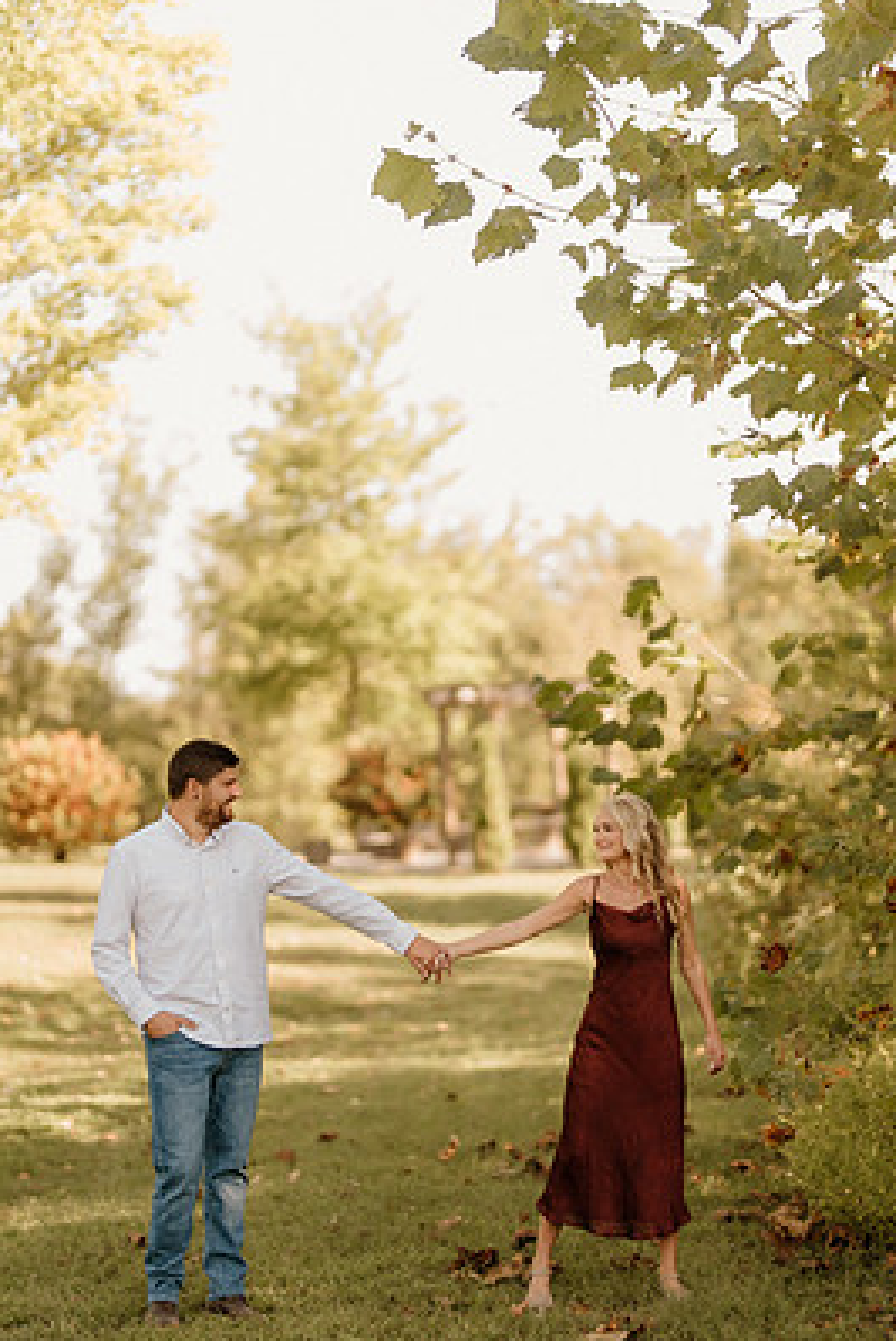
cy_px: 738
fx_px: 3578
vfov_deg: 21.2
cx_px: 495
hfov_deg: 14.3
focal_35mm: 96
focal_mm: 85
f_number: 1.4
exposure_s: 1/1000
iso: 200
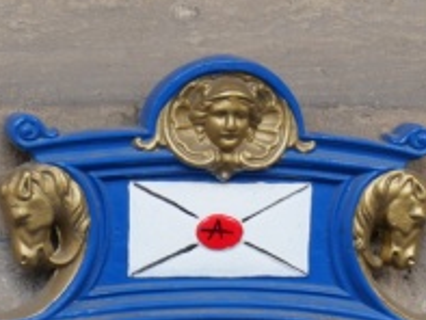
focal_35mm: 276
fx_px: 3399
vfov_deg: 5.3
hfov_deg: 7.2
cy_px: 599
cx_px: 160
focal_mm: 34
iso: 200
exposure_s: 1/160
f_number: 5
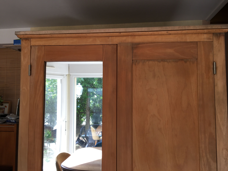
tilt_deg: +4.2
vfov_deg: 48.2
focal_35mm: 29
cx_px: 114
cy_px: 86
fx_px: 191
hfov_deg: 61.7
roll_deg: -0.4
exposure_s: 1/100
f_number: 2.2
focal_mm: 4.15
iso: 32
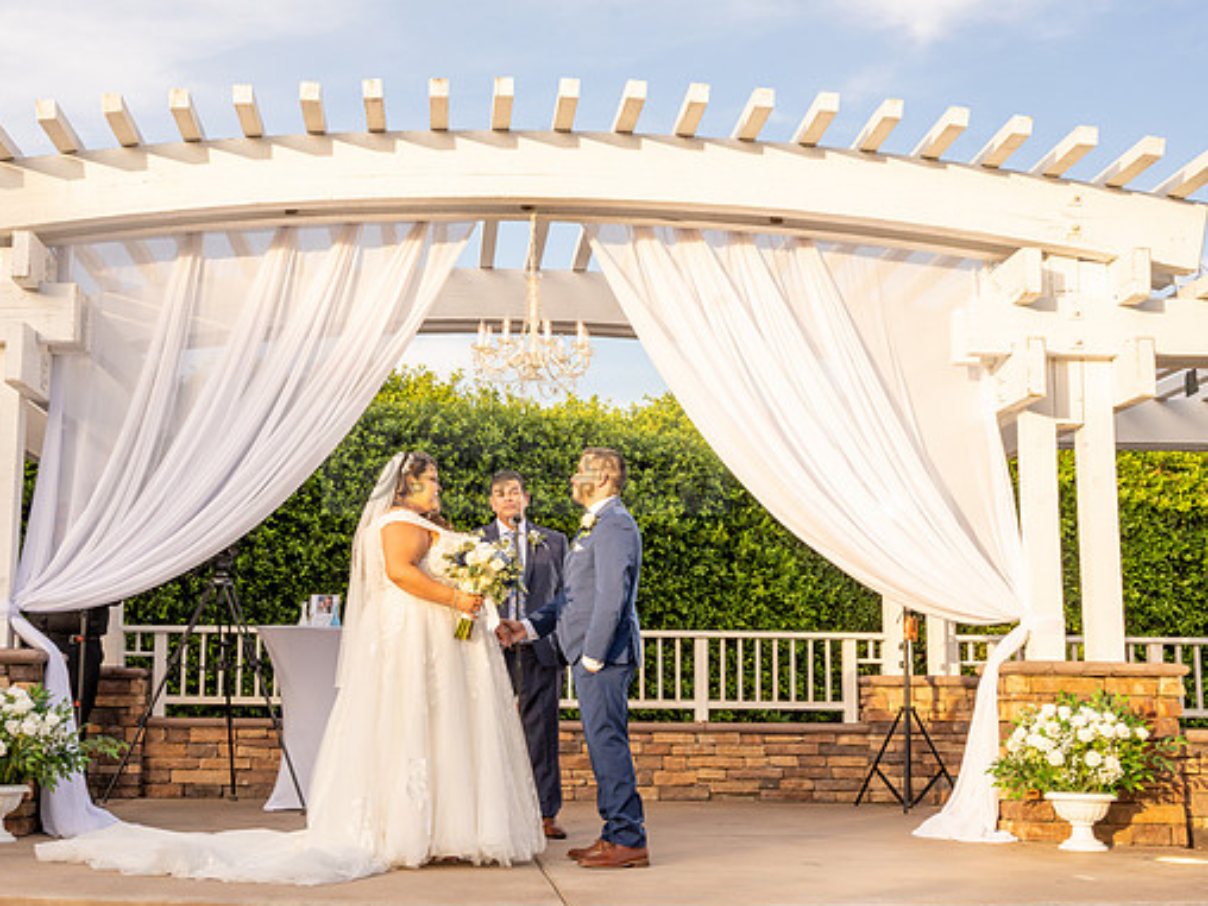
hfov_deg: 39.5
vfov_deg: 30.3
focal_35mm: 48
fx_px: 1675
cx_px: 477
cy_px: 491
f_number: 10
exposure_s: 1/100
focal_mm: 40.7
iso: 320
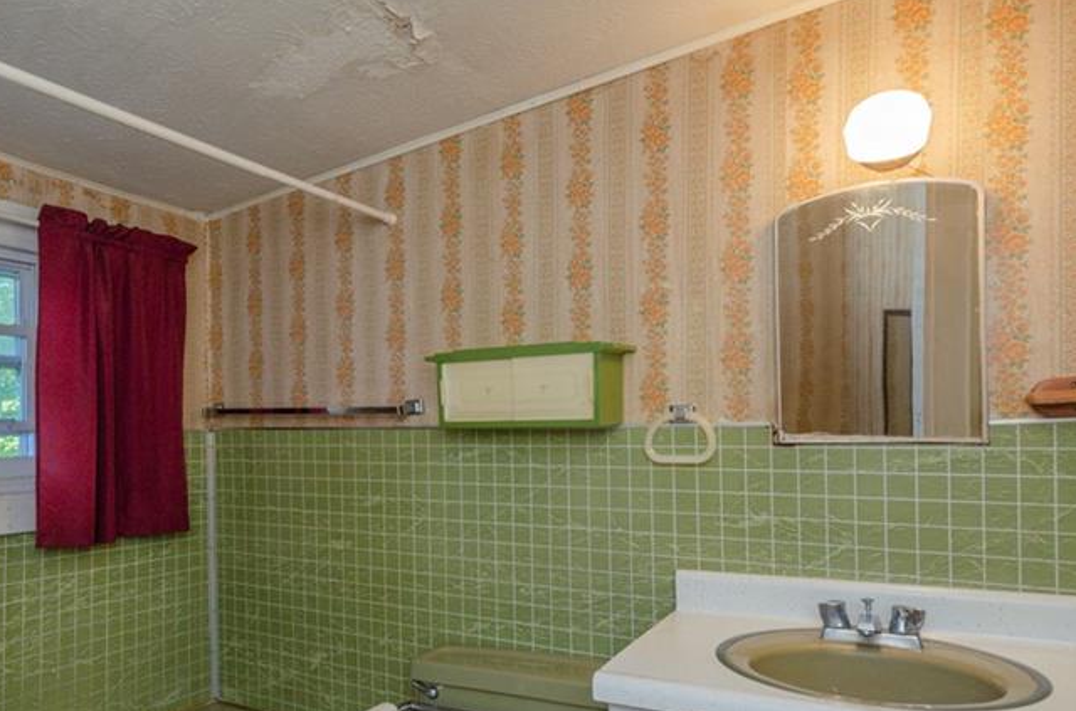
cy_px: 399
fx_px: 715
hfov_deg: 72.3
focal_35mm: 24
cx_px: 383
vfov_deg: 52.7
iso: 320
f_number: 6.3
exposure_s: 1/60
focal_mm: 10
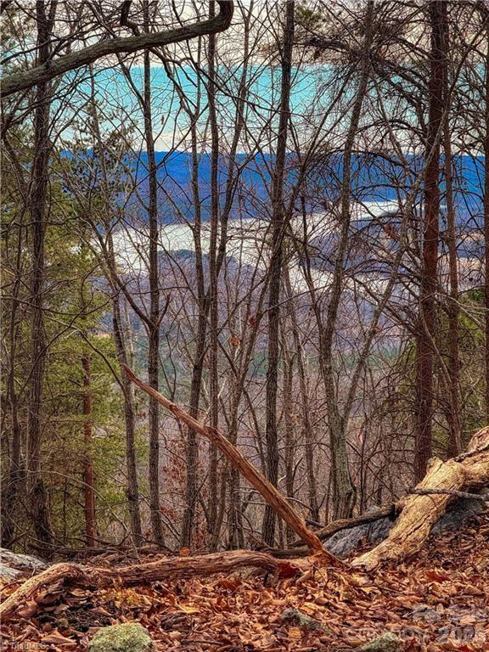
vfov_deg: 16.4
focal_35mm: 120
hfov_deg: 12.3
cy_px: 326
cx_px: 244
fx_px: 2260
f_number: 2.8
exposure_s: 1/601
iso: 50
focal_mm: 15.66
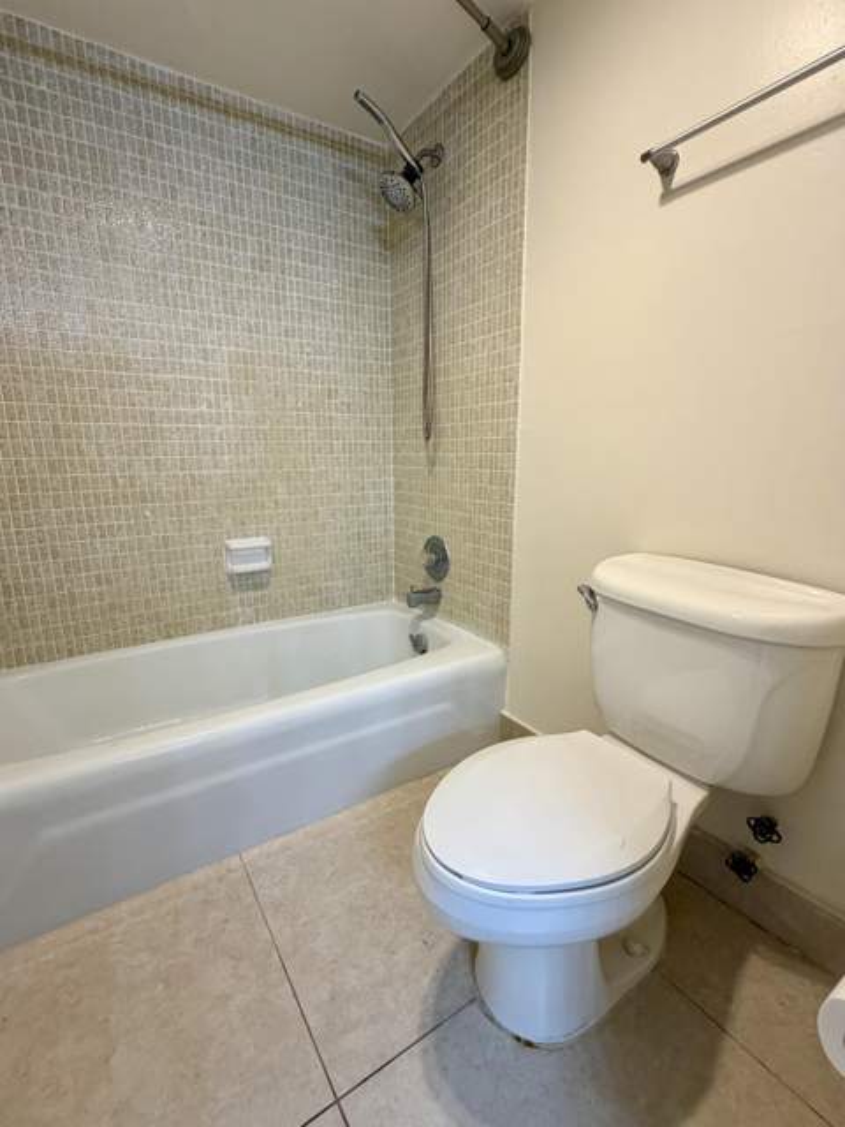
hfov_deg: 85.7
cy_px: 564
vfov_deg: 102.1
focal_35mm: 14
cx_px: 422
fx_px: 456
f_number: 2.2
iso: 250
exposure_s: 1/120
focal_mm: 2.22
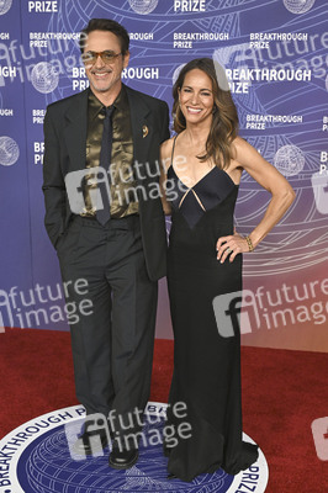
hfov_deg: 29.2
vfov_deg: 42.8
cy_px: 246
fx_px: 630
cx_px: 164
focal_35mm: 46
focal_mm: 46
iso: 2000
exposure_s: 1/320
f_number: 4
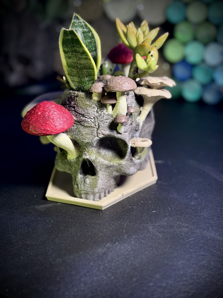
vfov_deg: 39.7
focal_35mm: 48
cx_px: 112
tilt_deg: -21.0
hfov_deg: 30.3
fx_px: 412
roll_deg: +0.4
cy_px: 149
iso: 100
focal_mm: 6.76
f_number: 1.78
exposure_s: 1/72
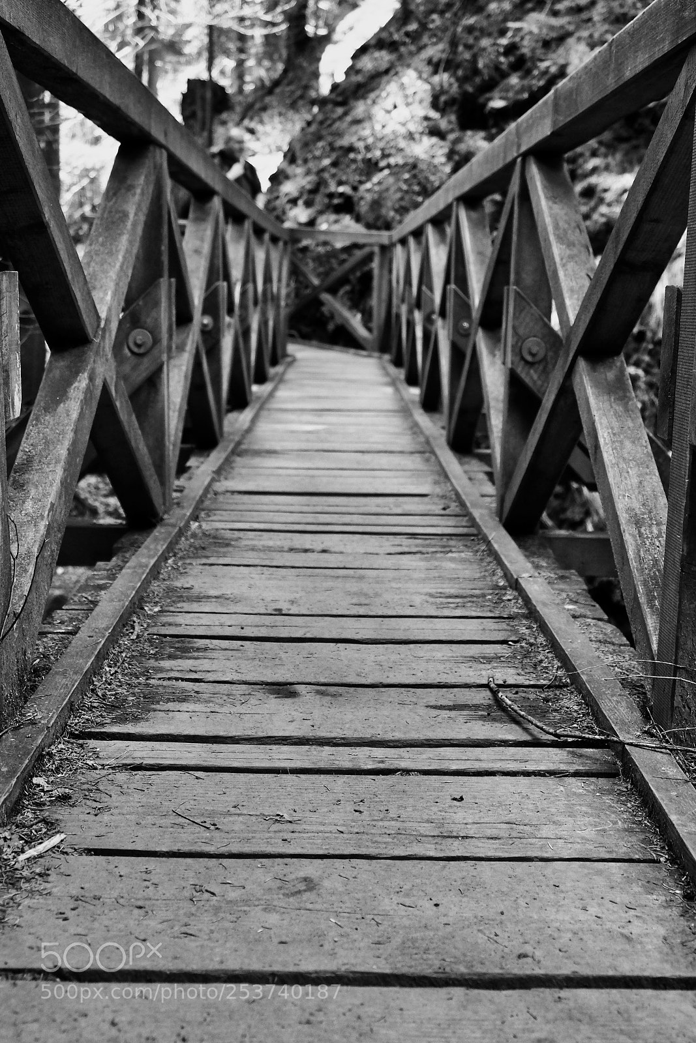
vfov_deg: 43.6
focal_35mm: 45
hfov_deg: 29.9
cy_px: 522
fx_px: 1305
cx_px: 348
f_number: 4.5
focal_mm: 30.2
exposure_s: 1/125
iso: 1250
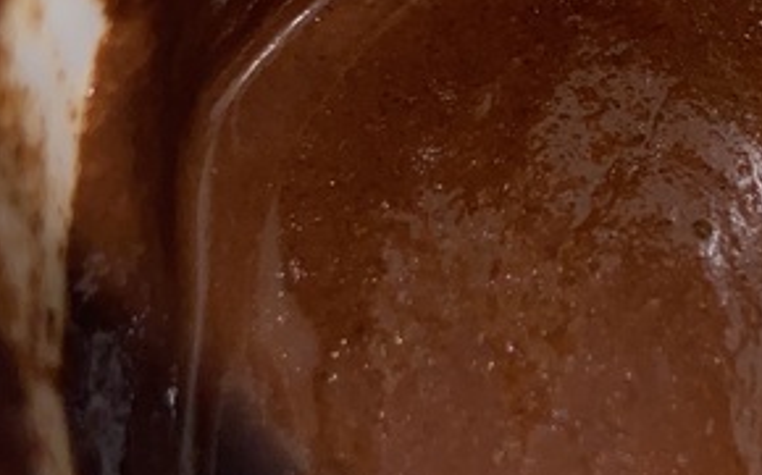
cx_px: 633
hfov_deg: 24.2
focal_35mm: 84
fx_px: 1744
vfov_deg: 15.3
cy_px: 21
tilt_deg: -51.5
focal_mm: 4.25
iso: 32
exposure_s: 1/10
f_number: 1.8
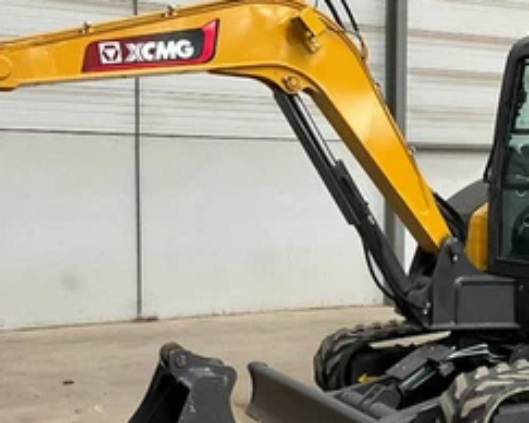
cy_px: 246
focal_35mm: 56
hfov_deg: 33.4
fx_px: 876
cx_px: 335
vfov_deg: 27.1
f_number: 1.8
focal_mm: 3
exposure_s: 1/60
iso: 125
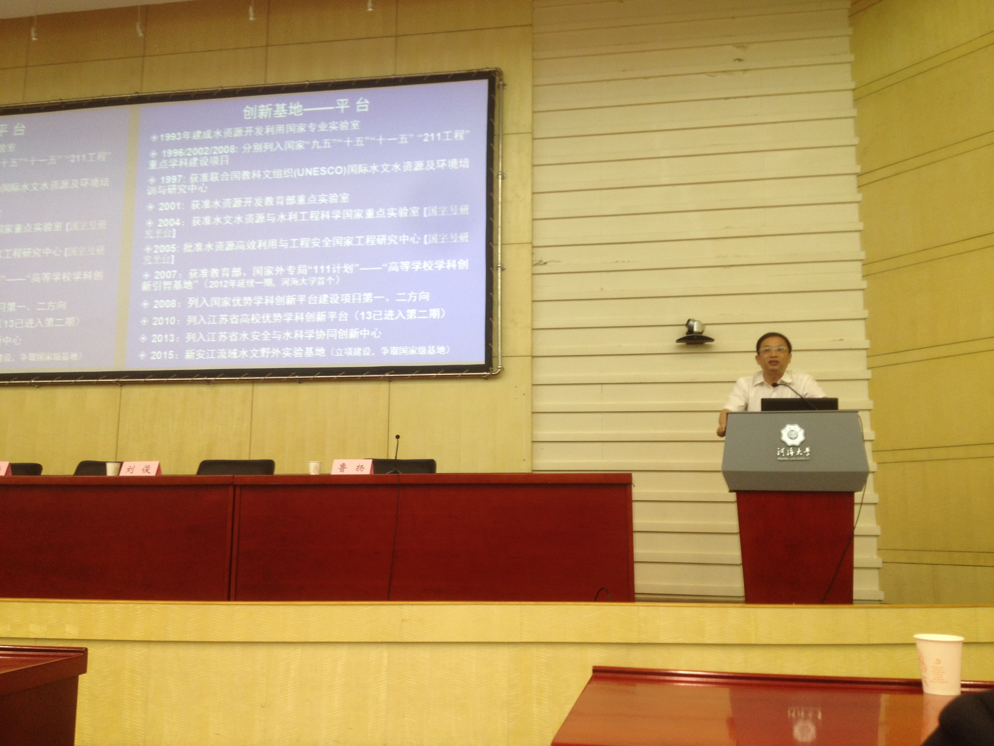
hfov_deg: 52.6
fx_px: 1005
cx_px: 497
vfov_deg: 40.7
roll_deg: -2.8
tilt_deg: +5.0
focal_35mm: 35
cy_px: 373
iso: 64
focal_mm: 4.28
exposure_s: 1/20
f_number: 2.4
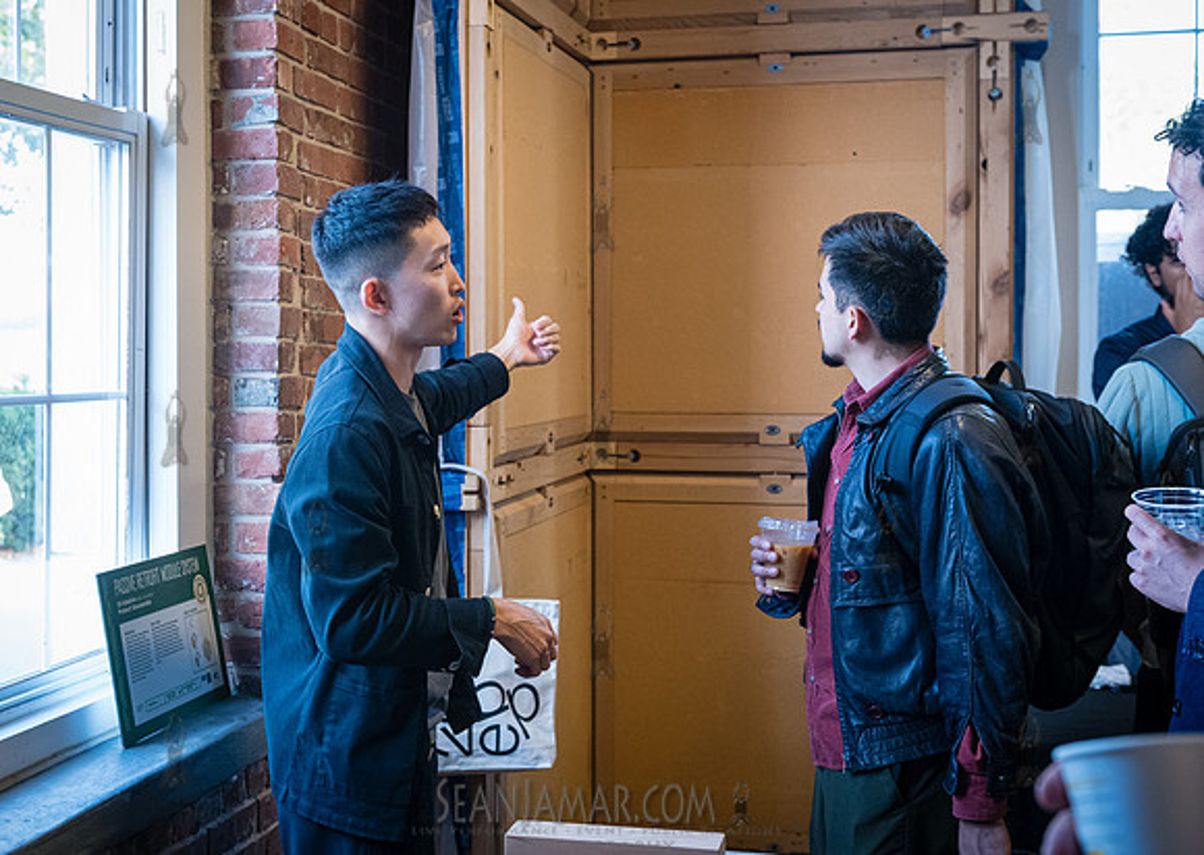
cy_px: 374
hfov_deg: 38.2
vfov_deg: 27.7
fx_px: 1730
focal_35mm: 51
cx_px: 487
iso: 4000
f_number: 4.5
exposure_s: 1/320
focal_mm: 42
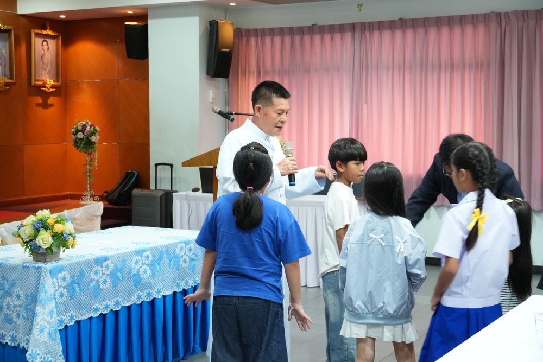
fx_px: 882
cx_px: 272
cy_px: 181
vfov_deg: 23.2
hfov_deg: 34.2
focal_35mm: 58
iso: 1600
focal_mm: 39
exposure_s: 1/30
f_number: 4.5
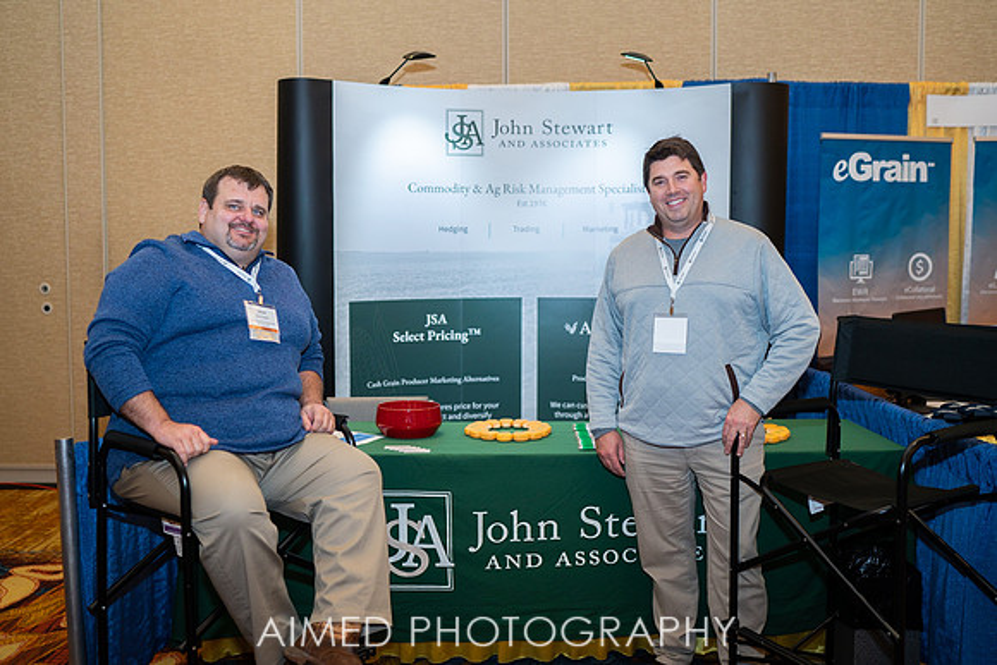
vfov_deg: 37.2
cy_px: 326
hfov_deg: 53.5
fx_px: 988
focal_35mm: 36
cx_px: 489
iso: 160
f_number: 2
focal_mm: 35
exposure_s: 1/125
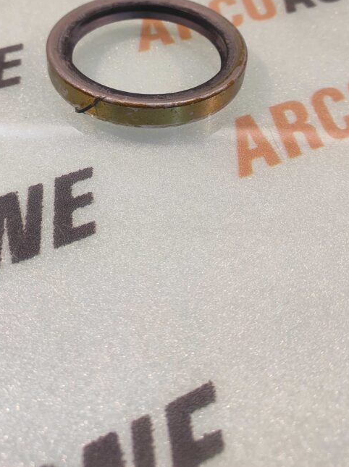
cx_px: 146
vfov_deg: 60.7
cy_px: 101
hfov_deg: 51.0
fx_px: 364
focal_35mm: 27
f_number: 1.79
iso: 262
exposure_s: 1/50
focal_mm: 4.74
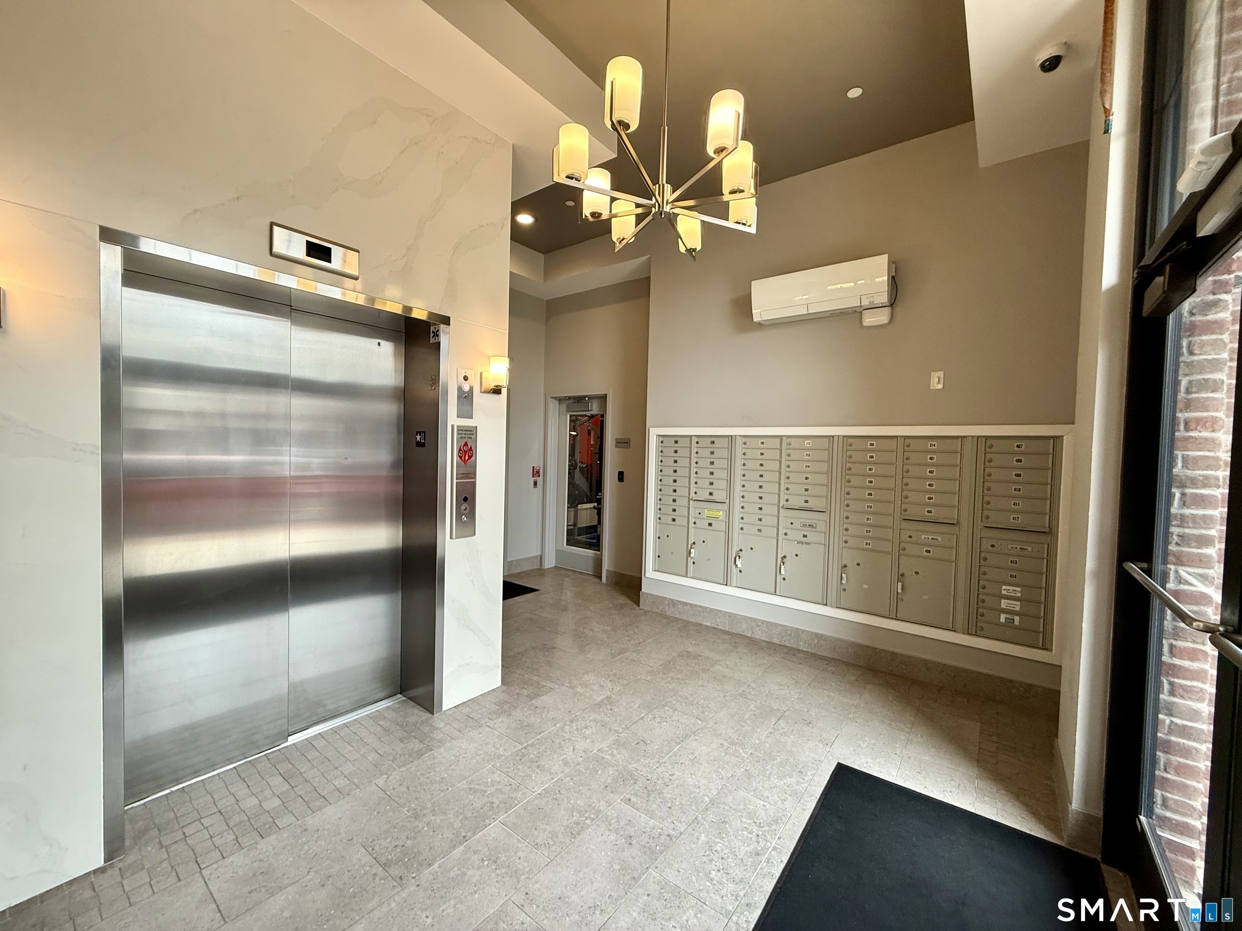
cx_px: 621
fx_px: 502
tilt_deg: -1.7
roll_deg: -1.9
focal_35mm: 14
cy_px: 466
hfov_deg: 102.1
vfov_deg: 85.7
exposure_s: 1/120
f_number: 2.2
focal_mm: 2.22
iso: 160
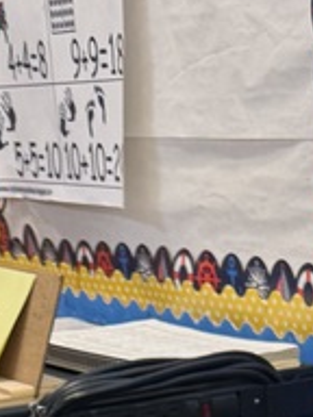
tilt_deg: -31.4
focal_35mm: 128
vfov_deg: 11.6
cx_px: 406
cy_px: 1099
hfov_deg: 11.3
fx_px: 1543
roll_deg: +1.0
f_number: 1.78
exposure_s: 1/60
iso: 125
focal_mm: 6.76
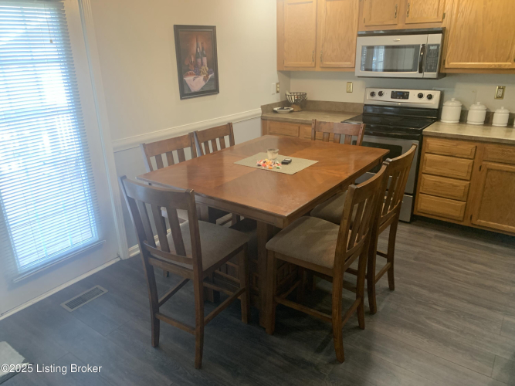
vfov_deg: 53.0
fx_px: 387
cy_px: 193
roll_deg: +1.1
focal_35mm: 26
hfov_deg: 67.3
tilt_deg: -18.0
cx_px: 258
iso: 160
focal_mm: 4.25
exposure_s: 1/60
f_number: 1.8
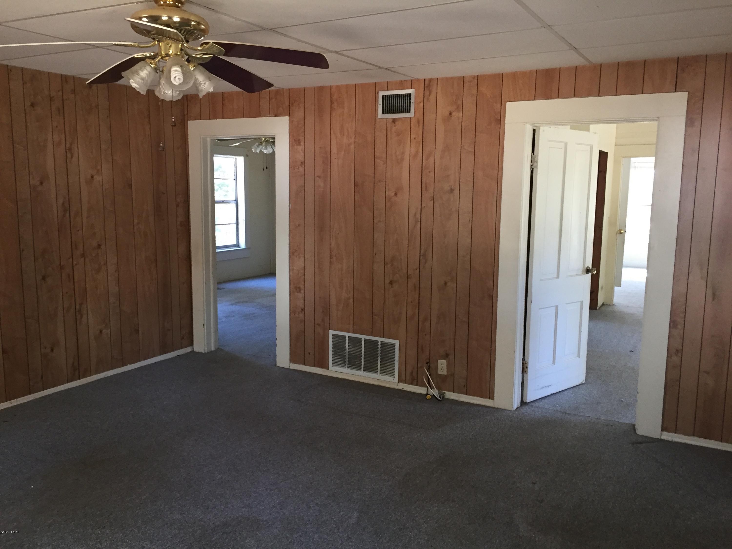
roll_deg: -0.3
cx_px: 366
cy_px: 274
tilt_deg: -7.1
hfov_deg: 61.7
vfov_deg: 48.2
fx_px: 613
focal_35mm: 29
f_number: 2.2
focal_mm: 4.15
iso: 125
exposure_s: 1/30
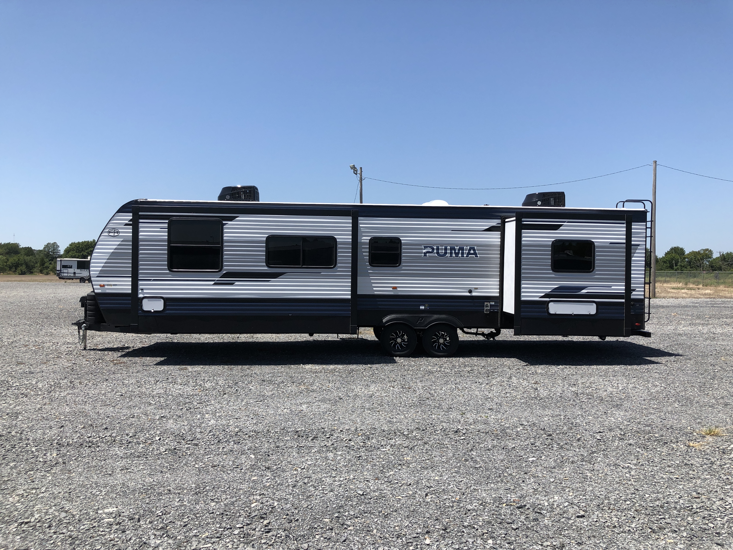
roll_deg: -0.6
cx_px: 366
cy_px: 275
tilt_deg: -0.9
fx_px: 593
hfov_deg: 63.4
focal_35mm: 28
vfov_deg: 49.7
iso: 20
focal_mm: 3.99
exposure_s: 1/2183
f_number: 1.8
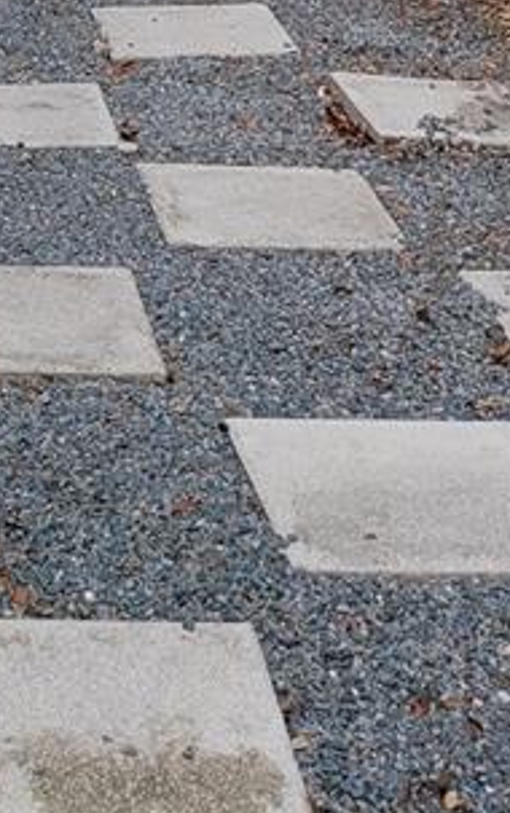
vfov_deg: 16.9
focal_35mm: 109
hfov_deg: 11.8
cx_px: -113
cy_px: -494
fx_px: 2418
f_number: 1.8
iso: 40
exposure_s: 1/807
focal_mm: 5
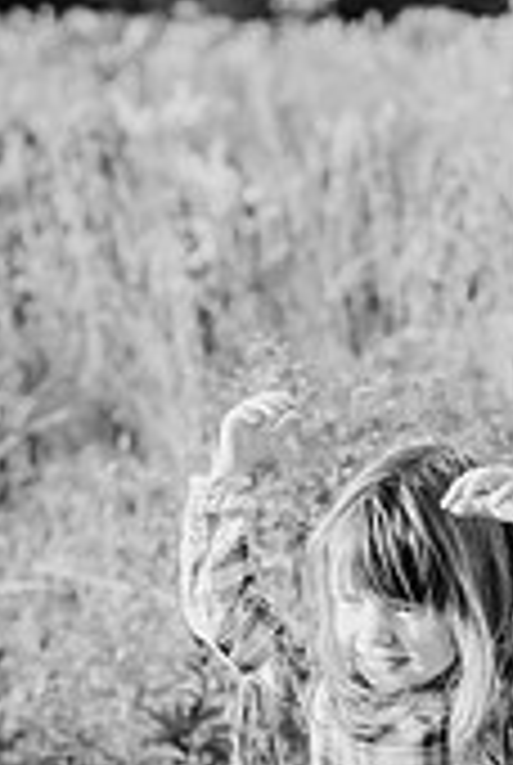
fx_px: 2810
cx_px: 382
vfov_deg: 15.4
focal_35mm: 132
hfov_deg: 10.4
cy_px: 666
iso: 500
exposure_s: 1/1000
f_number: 2.8
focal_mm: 50
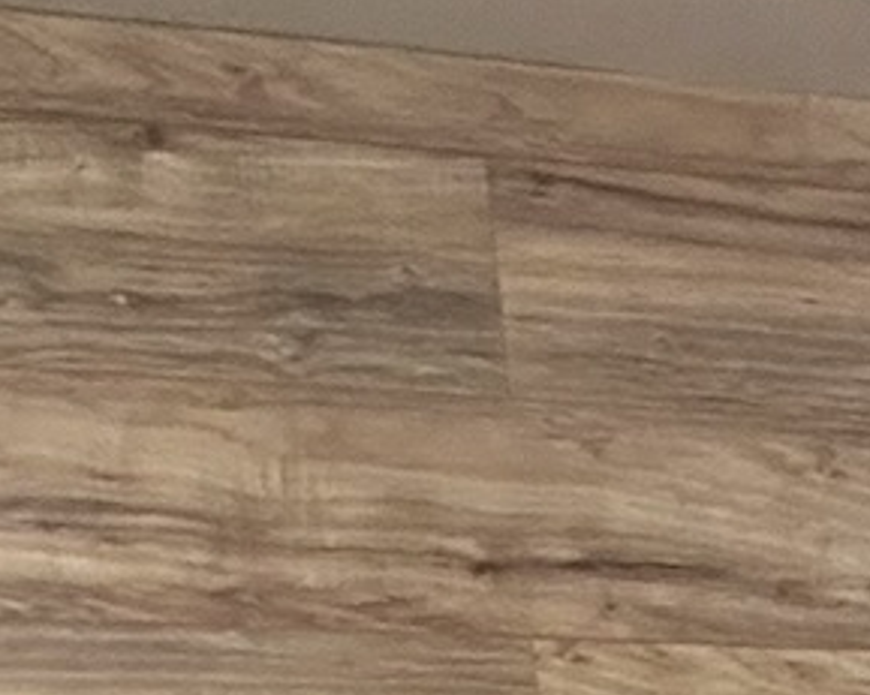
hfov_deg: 11.2
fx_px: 4093
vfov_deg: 7.9
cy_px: 2284
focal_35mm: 159
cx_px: 1608
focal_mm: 2.69
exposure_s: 1/60
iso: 100
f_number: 1.9
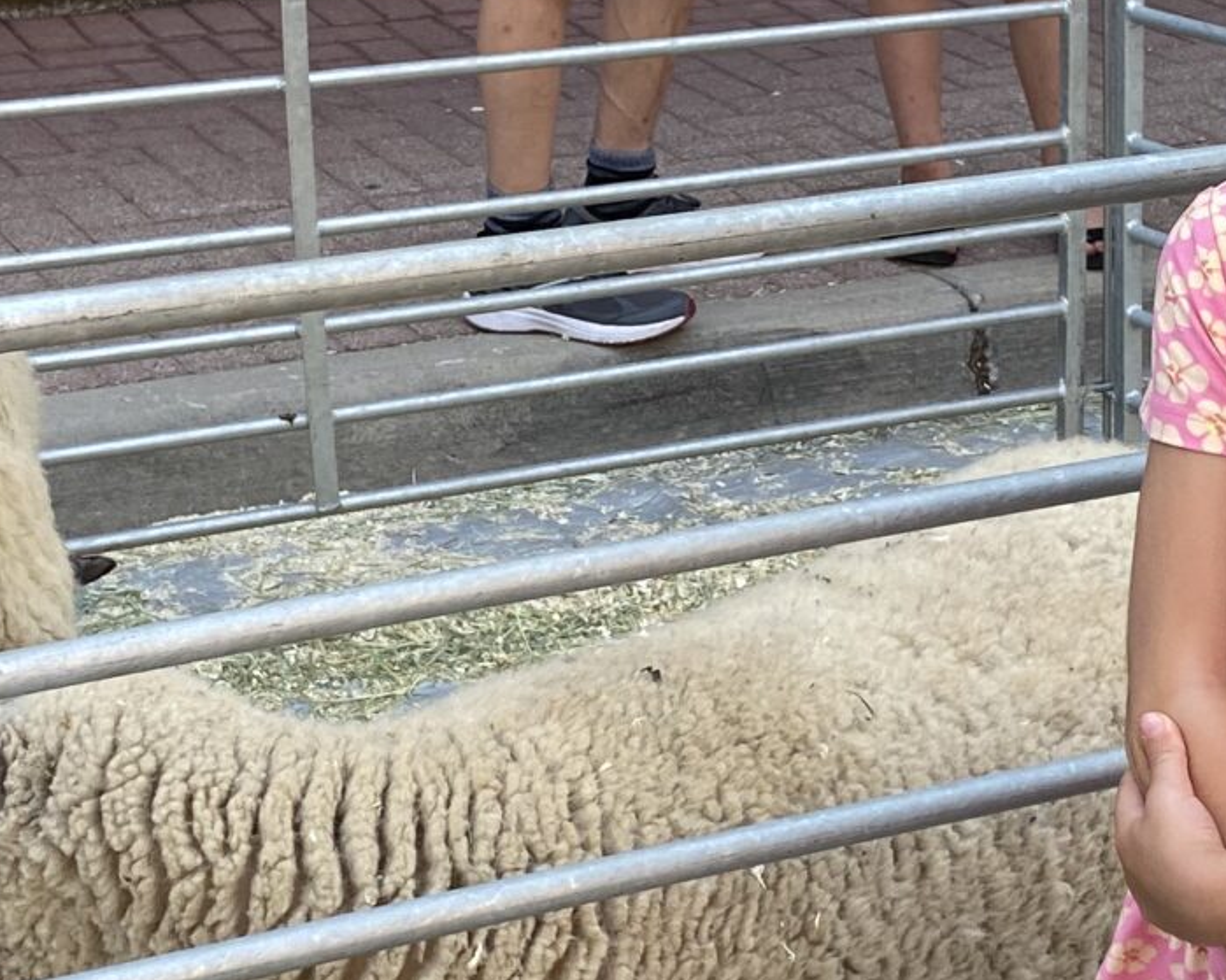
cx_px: 814
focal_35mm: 93
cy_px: 486
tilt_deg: -17.3
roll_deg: -0.2
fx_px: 3374
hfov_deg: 20.5
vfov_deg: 16.5
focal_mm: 4.25
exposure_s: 1/418
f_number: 1.8
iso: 32
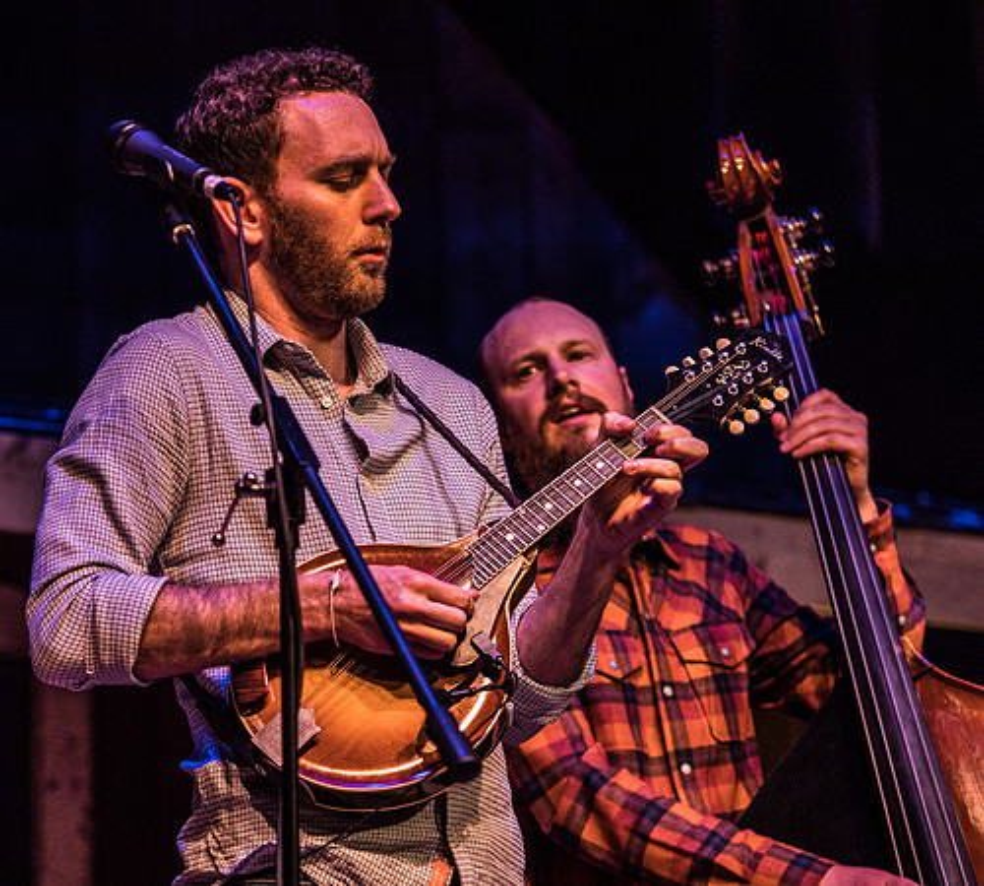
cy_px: 443
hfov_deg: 8.5
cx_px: 393
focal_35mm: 216
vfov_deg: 7.7
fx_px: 6618
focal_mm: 97
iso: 640
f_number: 2.8
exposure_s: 1/400
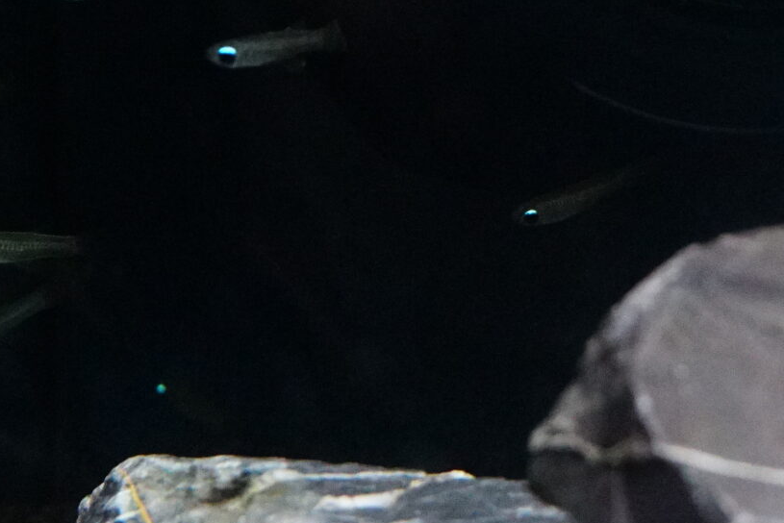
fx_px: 2975
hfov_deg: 14.9
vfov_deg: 9.9
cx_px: 684
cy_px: -50
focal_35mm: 137
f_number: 5.6
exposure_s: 1/500
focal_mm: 29
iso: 8000
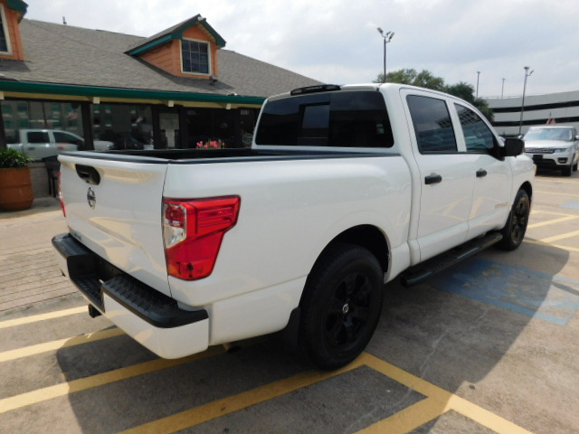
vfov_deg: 58.9
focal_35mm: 23
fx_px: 385
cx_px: 290
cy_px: 217
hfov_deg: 73.9
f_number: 6
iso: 125
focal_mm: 4
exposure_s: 1/800
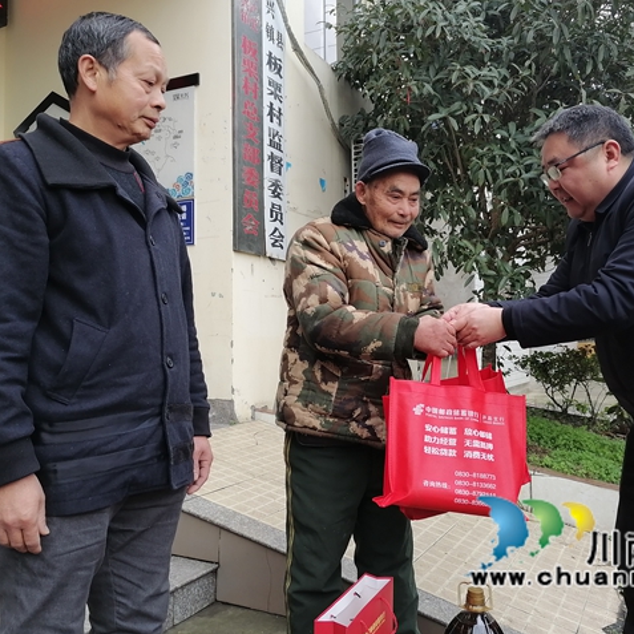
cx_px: 351
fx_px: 663
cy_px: 316
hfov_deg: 51.0
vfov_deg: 51.1
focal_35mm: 32
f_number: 1.8
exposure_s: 1/160
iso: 50
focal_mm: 5.3
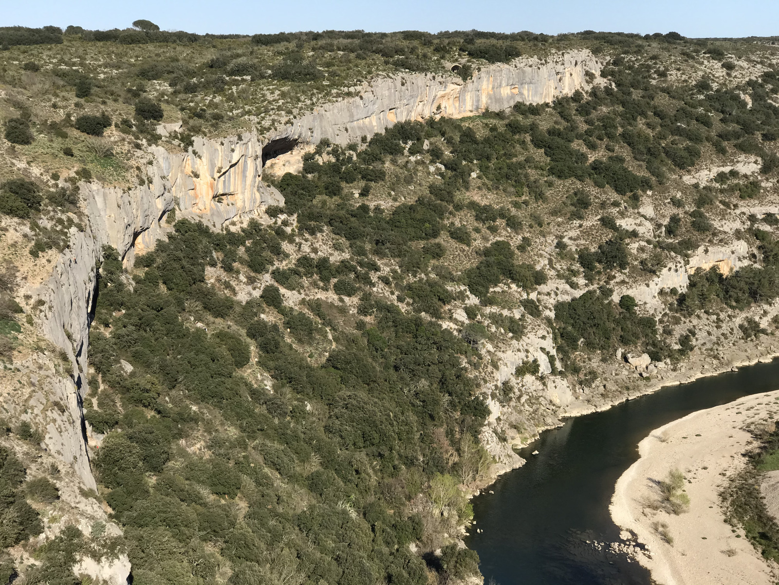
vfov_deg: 25.7
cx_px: 390
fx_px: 1283
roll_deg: +1.3
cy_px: 292
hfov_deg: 33.8
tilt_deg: -9.9
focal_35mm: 57
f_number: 2.8
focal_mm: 6.6
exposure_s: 1/847
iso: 20
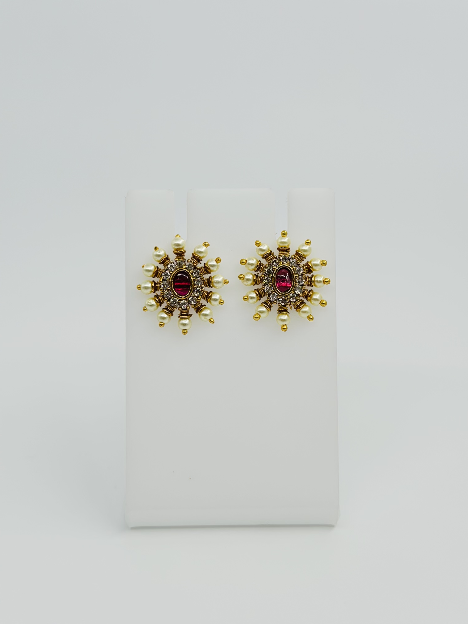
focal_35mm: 48
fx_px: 865
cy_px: 312
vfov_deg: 39.7
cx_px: 234
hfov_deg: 30.3
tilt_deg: -19.1
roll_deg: -0.7
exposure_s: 1/1517
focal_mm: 6.86
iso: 80
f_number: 1.78
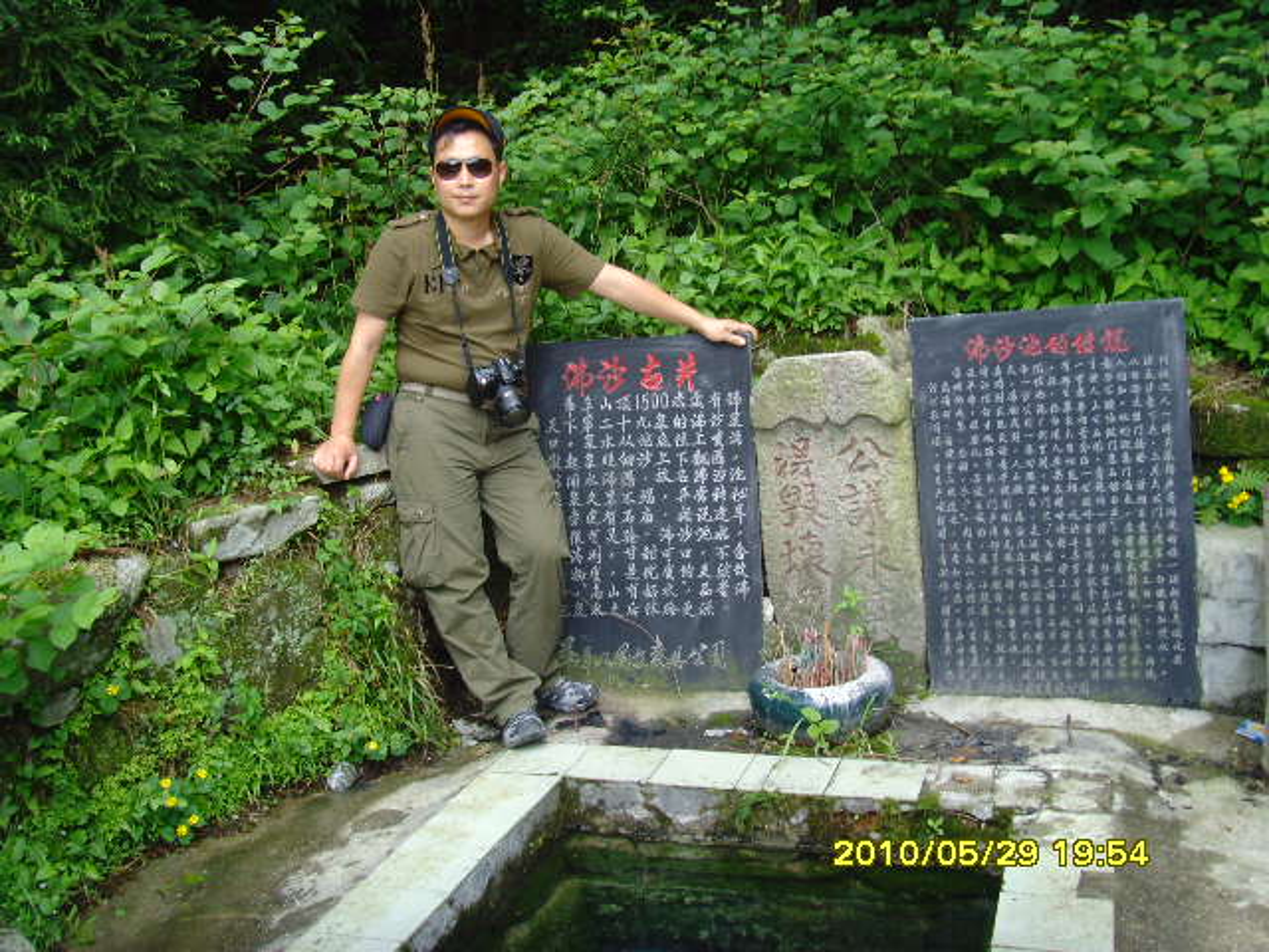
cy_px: 476
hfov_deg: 47.9
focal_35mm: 39
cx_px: 634
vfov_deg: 36.8
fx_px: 1430
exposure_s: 1/90
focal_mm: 6.6
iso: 80
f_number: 3.5
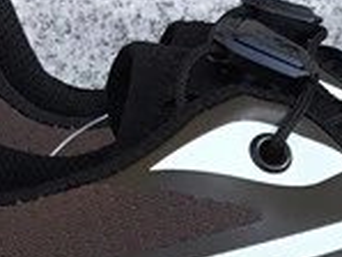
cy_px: 602
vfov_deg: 7.5
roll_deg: -0.4
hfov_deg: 10.4
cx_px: 402
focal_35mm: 187
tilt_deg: -19.4
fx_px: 1849
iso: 25
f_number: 2.4
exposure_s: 1/190
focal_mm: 3.3
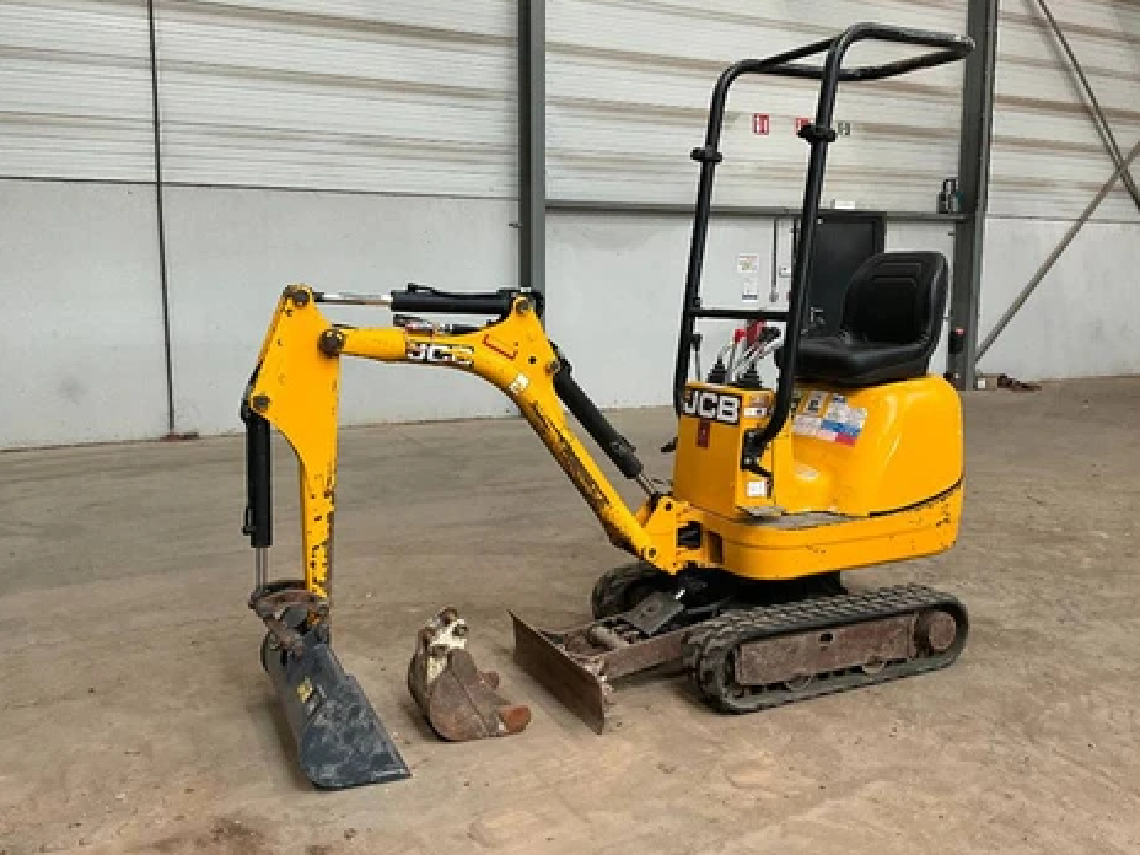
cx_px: 563
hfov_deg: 60.0
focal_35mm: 30
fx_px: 988
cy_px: 418
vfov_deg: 46.8
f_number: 1.8
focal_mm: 3
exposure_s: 1/60
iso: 100
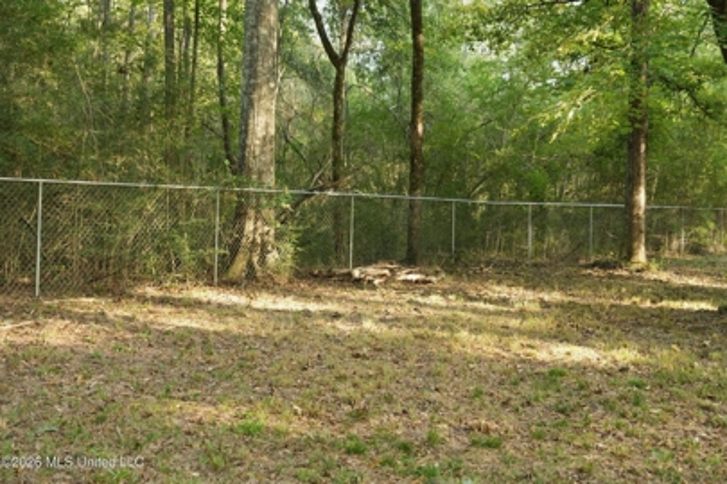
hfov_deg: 43.6
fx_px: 909
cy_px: 242
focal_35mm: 45
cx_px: 364
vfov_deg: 29.9
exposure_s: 1/25
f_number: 6.3
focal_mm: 45
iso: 640
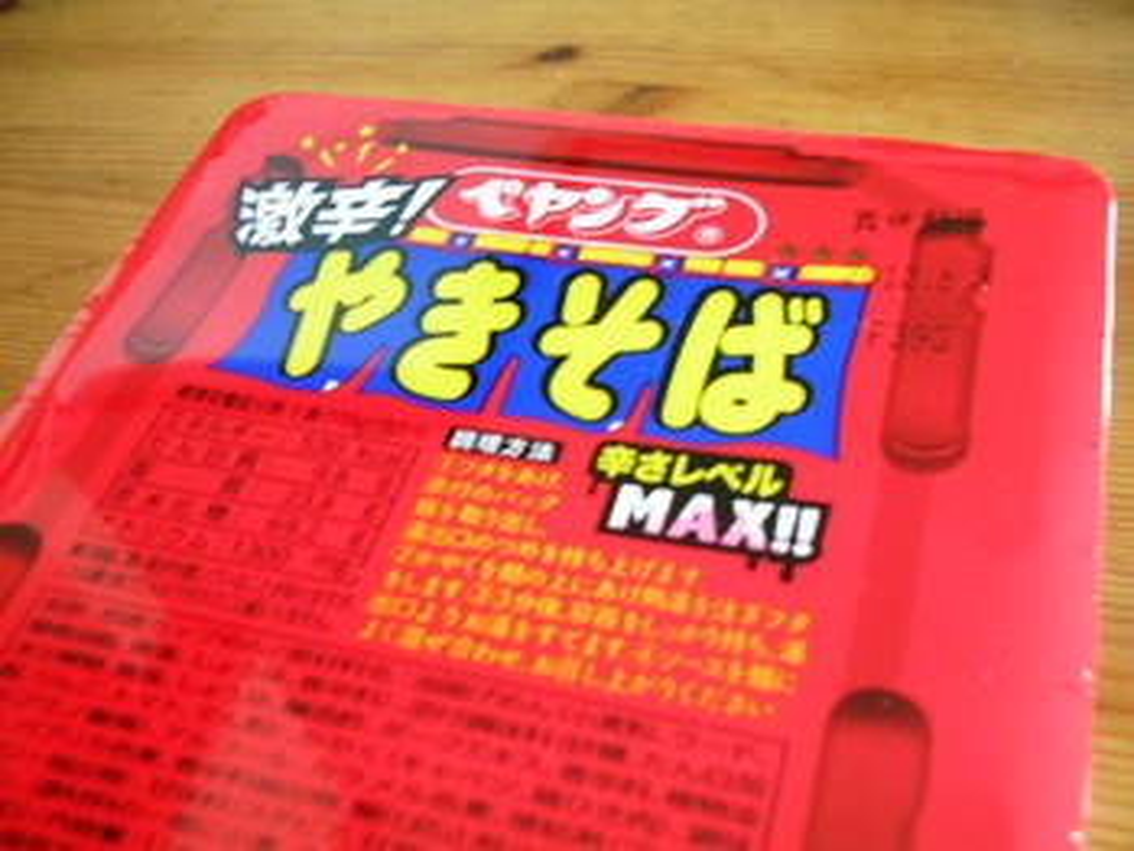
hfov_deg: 49.0
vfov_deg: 37.7
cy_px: 426
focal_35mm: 38
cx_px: 567
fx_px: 1245
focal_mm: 5.8
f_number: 2.8
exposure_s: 1/7.3
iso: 200
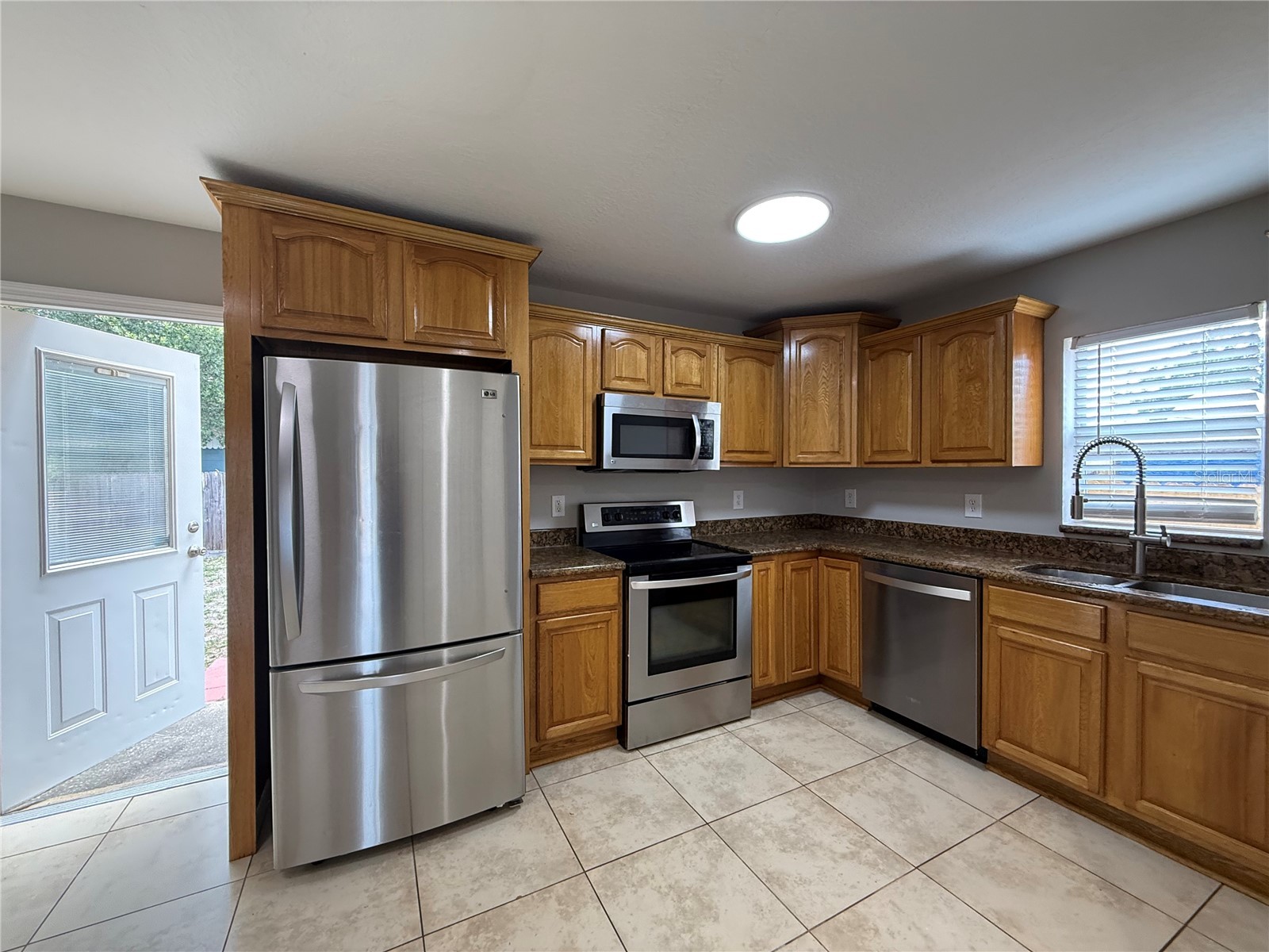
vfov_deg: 85.7
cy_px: 476
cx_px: 634
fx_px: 513
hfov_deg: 102.1
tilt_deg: +0.0
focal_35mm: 14
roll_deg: -0.1
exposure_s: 1/60
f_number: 2.2
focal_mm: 2.22
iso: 250
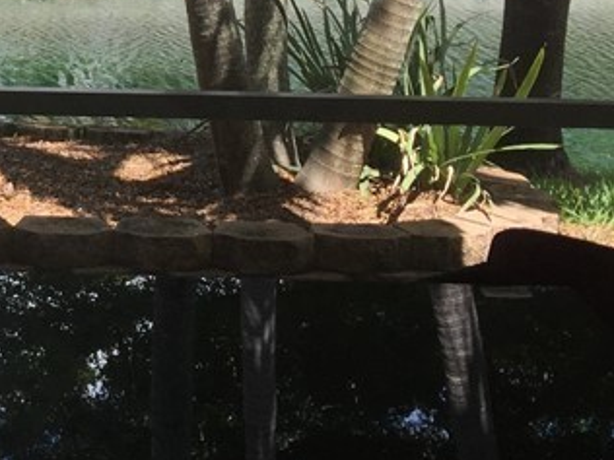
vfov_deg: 15.4
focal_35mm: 94
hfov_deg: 19.9
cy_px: -29
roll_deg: -2.2
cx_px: -66
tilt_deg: -7.6
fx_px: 1667
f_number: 2.2
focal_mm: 4.15
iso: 32
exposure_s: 1/534
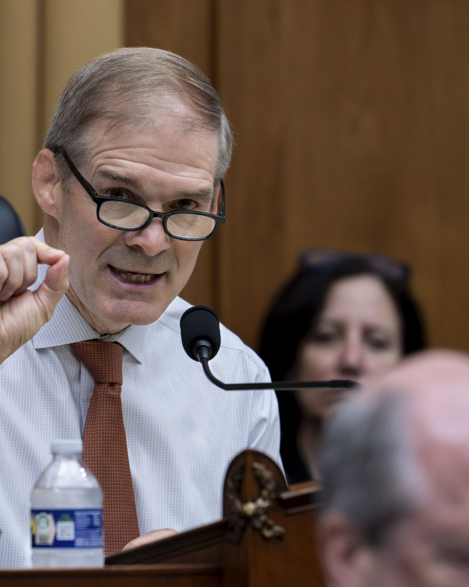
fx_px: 7340
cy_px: 293
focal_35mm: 423
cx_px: 75
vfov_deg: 4.6
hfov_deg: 3.7
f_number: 4
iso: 2000
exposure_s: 1/400
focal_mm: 200
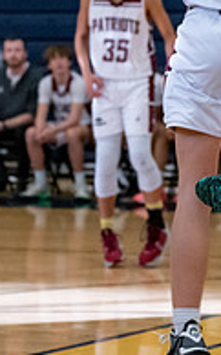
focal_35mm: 276
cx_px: 231
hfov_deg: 4.7
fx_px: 2664
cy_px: 73
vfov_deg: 7.6
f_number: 2.8
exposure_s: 1/1000
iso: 5000
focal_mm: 70
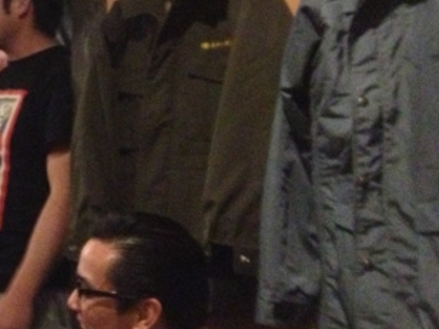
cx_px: -121
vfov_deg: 16.2
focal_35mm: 91
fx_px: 1154
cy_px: 152
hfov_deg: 19.9
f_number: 2.4
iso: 800
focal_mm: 4.28
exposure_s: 1/15
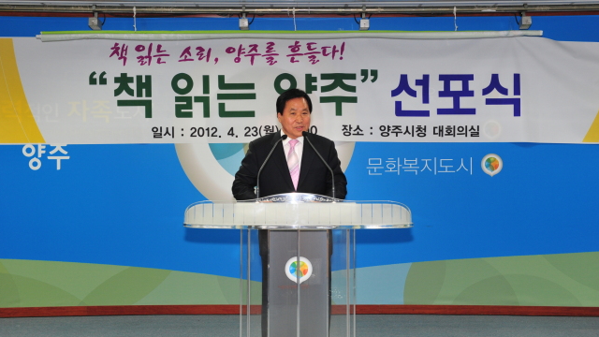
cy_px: 148
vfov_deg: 23.5
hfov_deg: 40.6
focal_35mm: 51
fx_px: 810
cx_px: 296
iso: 1250
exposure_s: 1/125
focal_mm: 48
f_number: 5.6
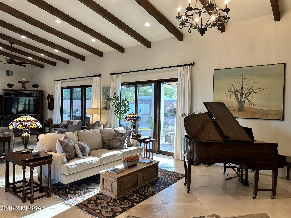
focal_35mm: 24
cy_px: 109
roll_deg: -0.8
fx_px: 202
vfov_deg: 56.8
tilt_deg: -0.4
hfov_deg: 71.6
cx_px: 146
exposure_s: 1/120
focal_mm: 6.86
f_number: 1.78
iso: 100
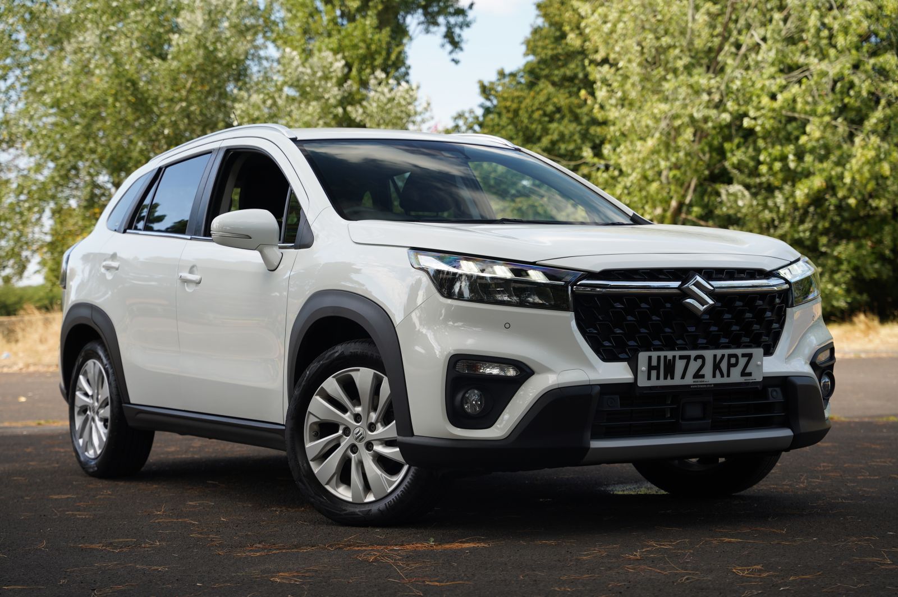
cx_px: 449
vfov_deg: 20.2
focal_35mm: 67
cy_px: 298
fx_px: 1672
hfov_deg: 30.1
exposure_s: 1/160
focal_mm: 67.1
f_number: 4
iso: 100
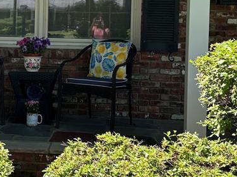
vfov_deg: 21.9
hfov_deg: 28.9
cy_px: 33
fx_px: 452
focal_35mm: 66
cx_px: 55
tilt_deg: -1.9
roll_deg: -1.5
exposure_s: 1/611
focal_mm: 6.86
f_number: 1.78
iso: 80
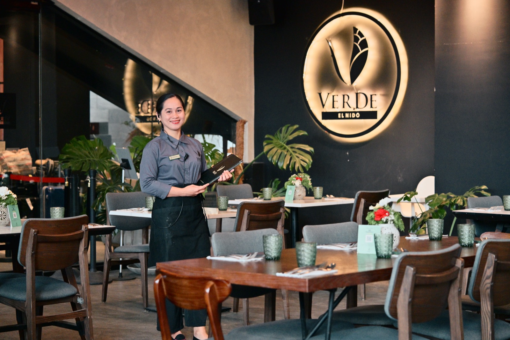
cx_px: 255
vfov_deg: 18.2
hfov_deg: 27.0
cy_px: 170
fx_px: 1062
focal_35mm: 75
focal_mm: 75
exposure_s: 1/160
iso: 3600
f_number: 4
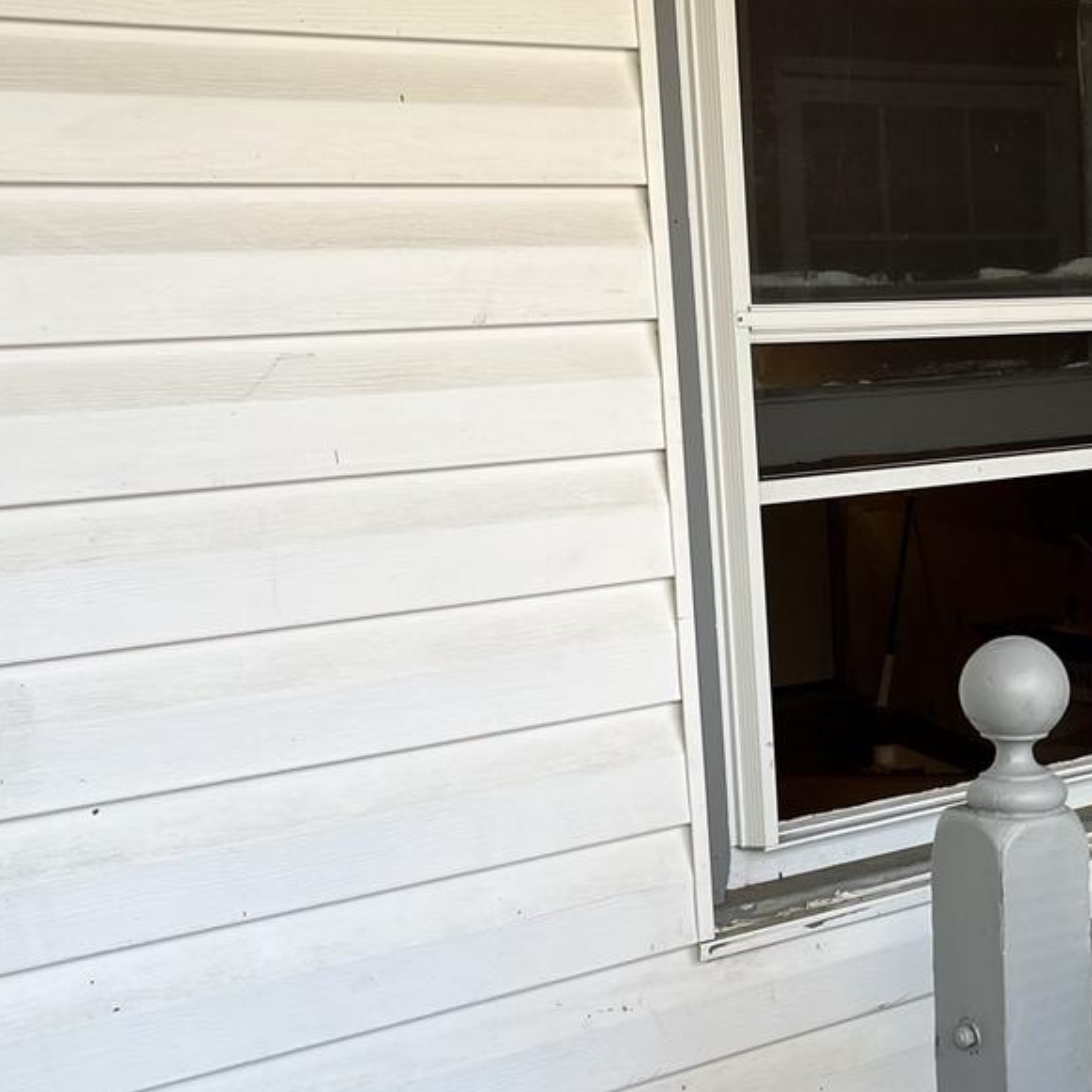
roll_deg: +3.1
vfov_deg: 30.0
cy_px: 647
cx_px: 908
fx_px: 2034
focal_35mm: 57
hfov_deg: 29.2
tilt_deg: -10.1
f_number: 1.6
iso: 32
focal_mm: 5.1
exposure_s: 1/129
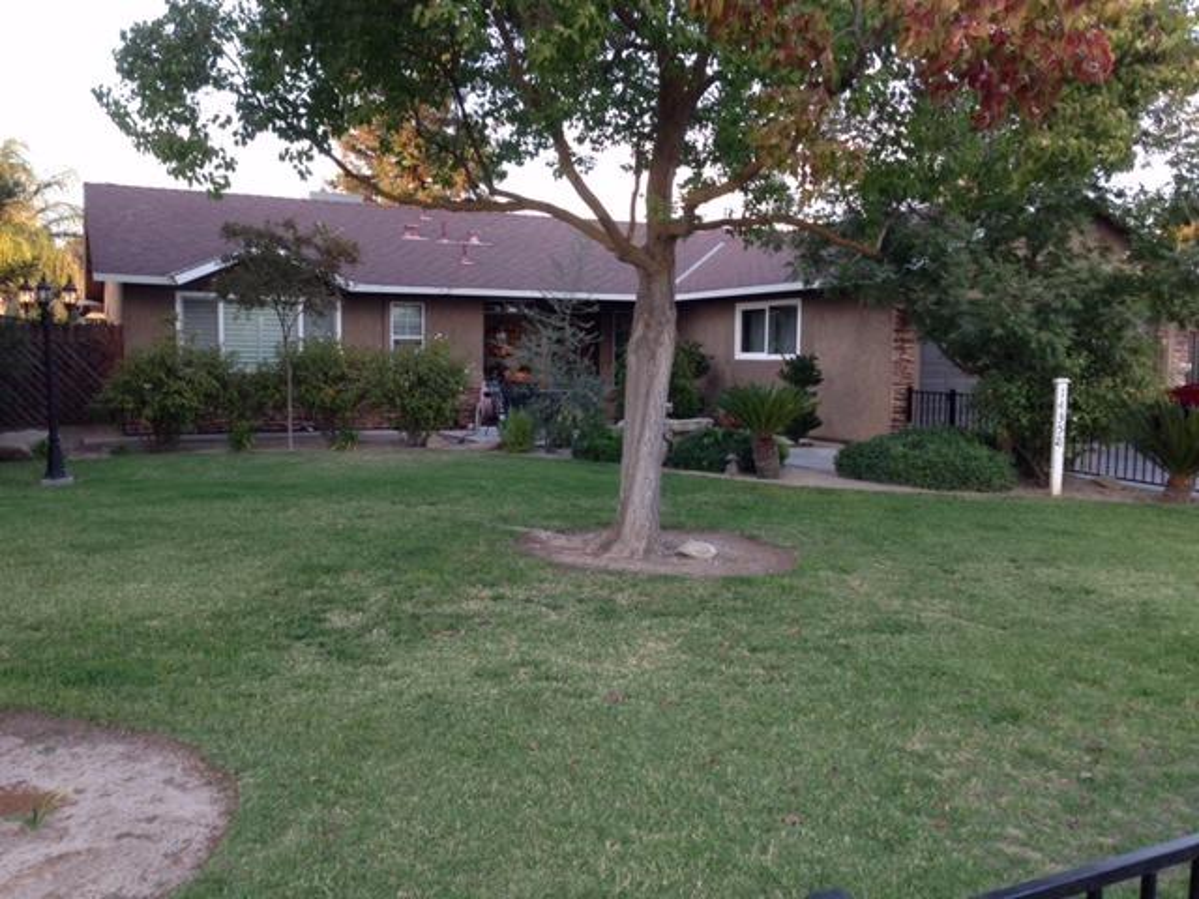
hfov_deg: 55.4
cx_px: 600
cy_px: 450
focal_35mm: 33
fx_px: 1143
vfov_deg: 42.9
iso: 50
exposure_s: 1/60
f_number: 2.4
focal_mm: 4.12
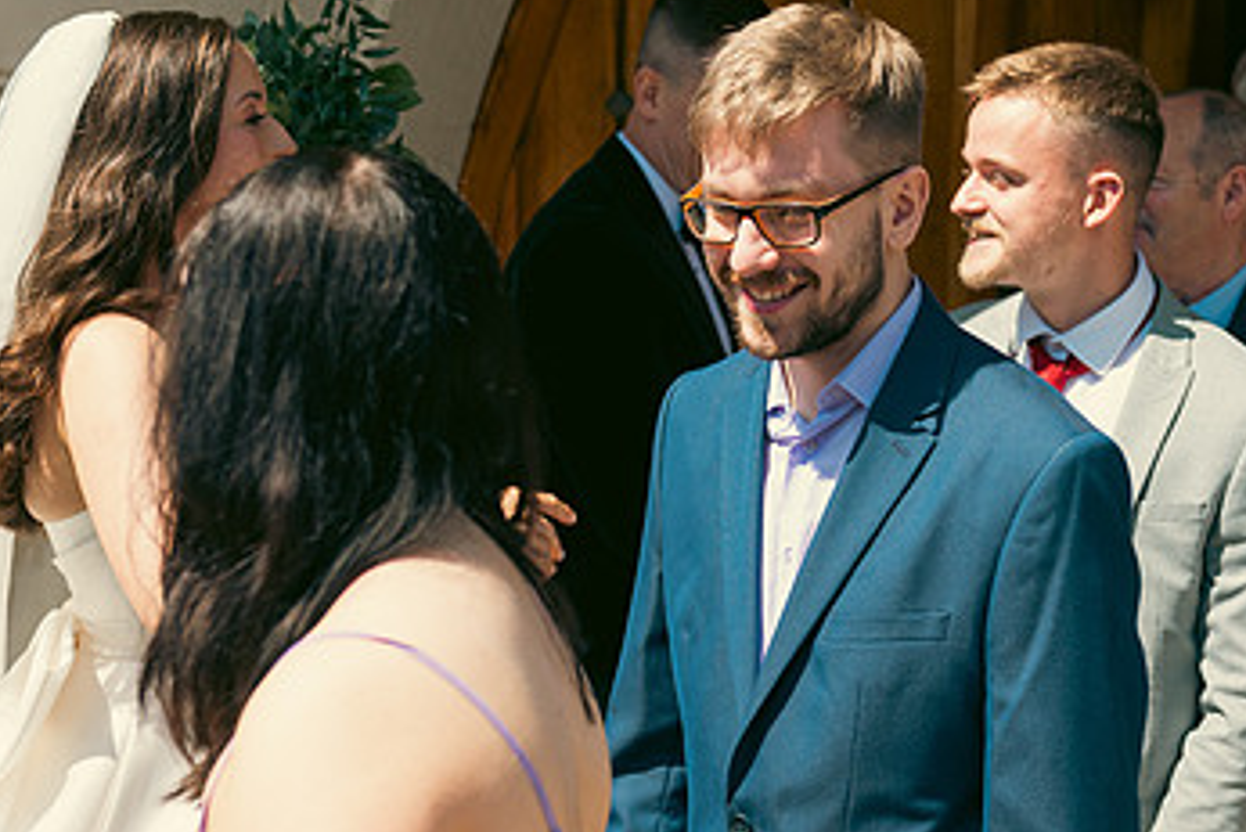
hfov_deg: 30.0
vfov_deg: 20.3
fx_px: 2320
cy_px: 351
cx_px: 771
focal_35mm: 67
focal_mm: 40
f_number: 3.5
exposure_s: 1/800
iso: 100
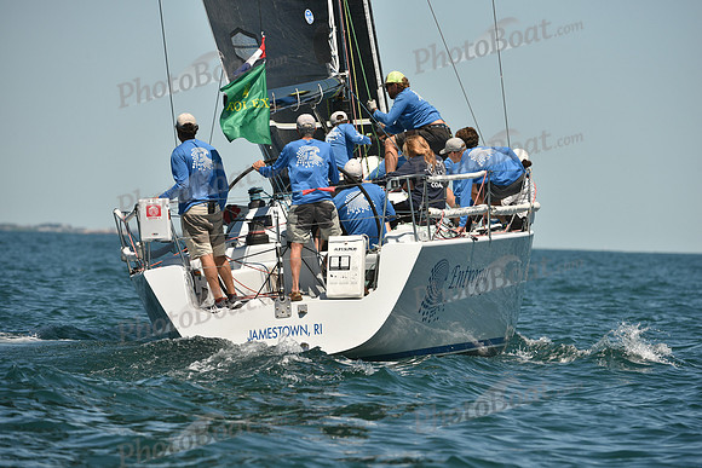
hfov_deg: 6.2
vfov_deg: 4.2
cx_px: 351
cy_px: 234
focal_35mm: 330
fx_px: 6436
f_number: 7.1
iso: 250
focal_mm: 330
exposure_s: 1/1250
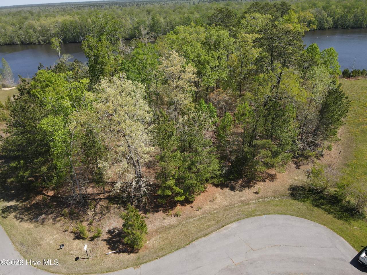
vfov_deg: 56.8
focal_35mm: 24
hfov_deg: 71.6
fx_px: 254
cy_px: 138
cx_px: 184
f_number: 2.8
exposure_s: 1/400
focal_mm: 4.5
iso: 100
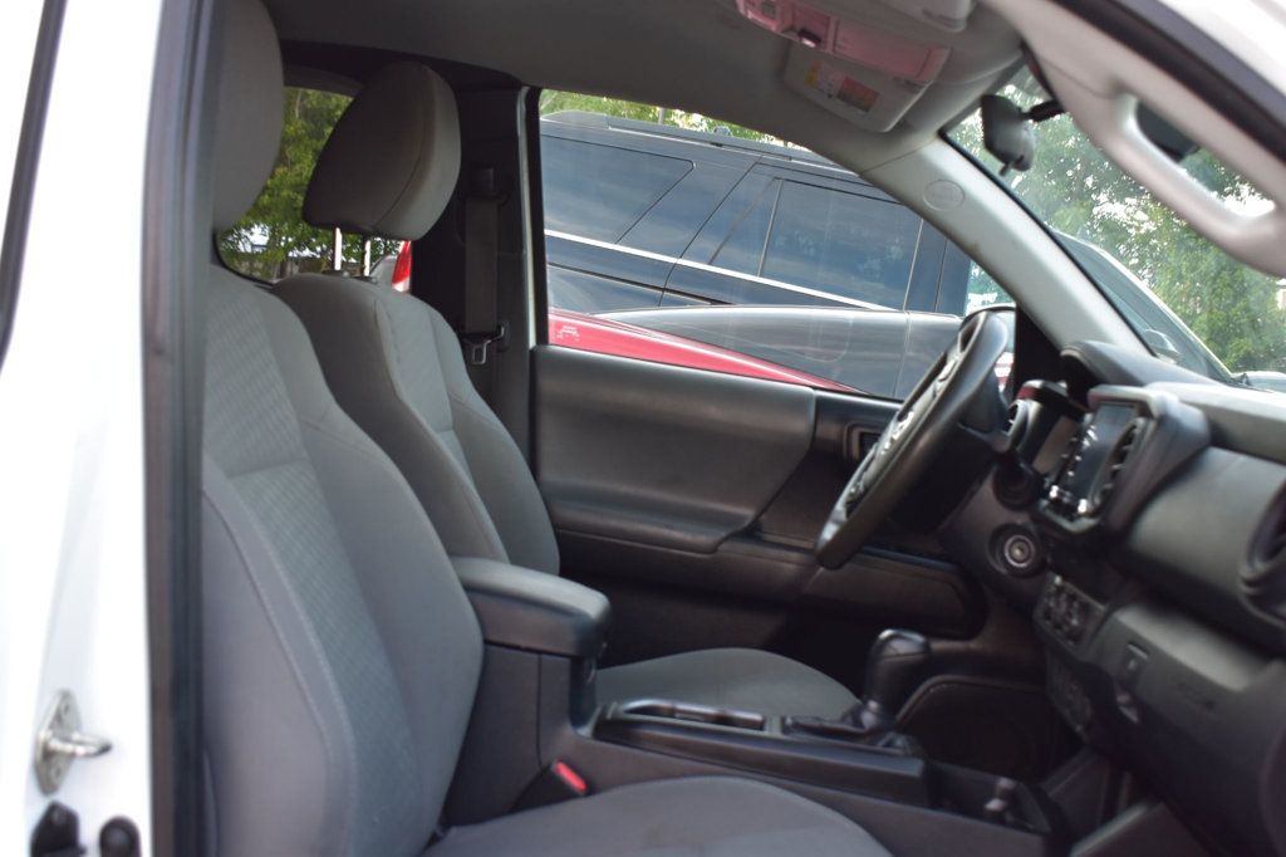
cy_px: 428
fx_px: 1660
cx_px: 643
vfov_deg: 28.9
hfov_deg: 42.3
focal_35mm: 46
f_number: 6.3
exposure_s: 1/15
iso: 560
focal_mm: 31
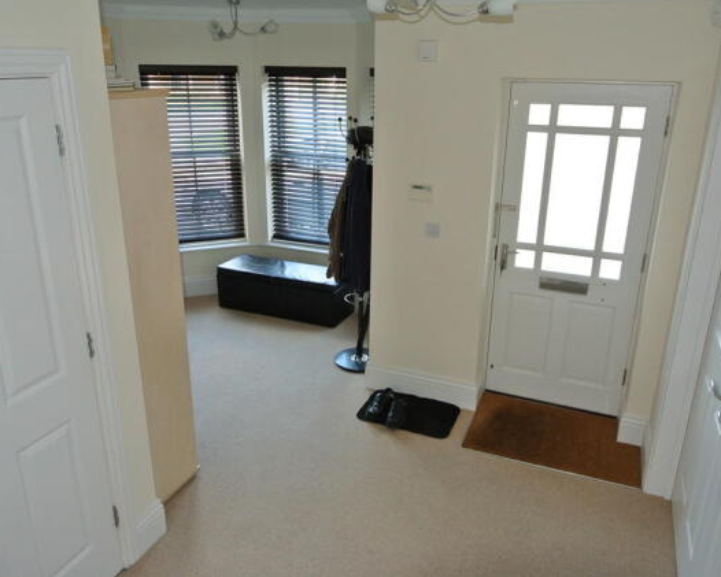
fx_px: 598
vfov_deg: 51.5
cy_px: 279
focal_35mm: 28
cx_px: 374
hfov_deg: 62.2
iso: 450
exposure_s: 1/60
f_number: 4.5
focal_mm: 9.2
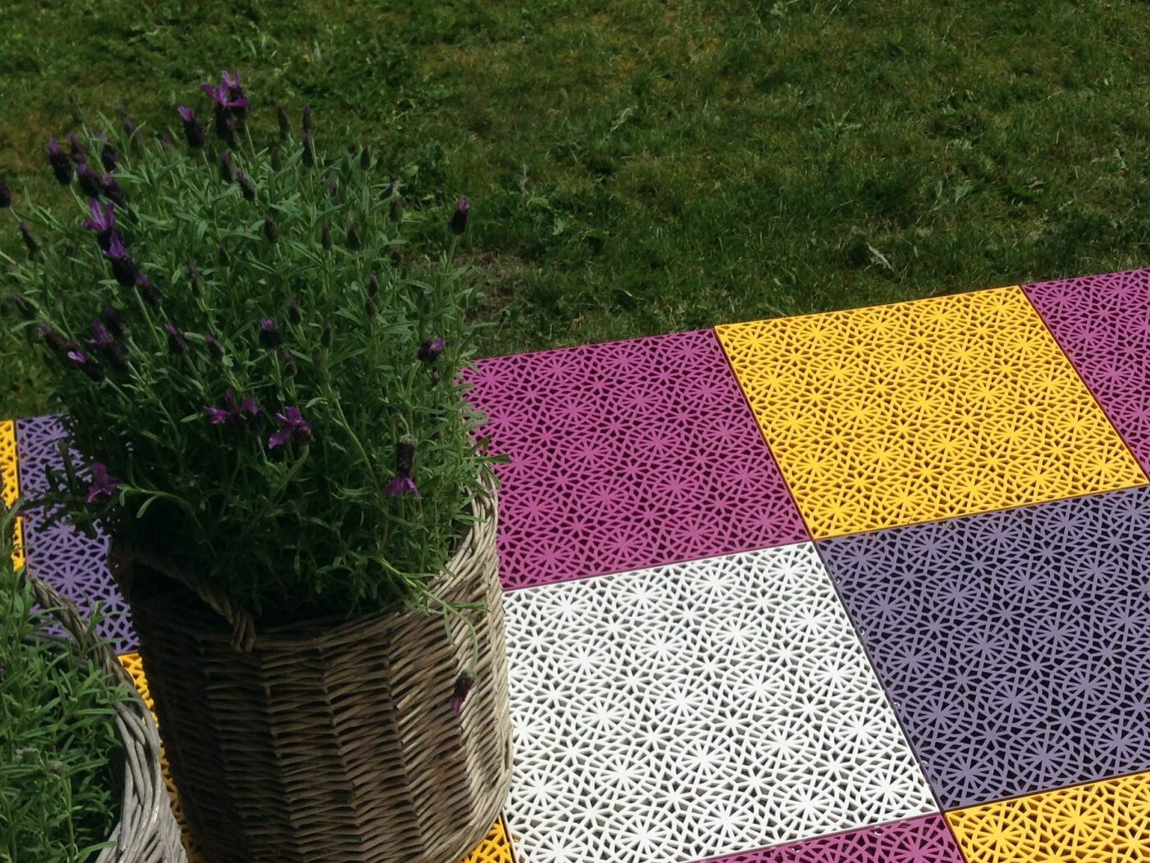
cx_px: 760
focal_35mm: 60
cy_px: 730
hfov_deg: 31.9
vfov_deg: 23.9
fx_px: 1993
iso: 50
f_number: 2.4
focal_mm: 4.12
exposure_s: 1/2008
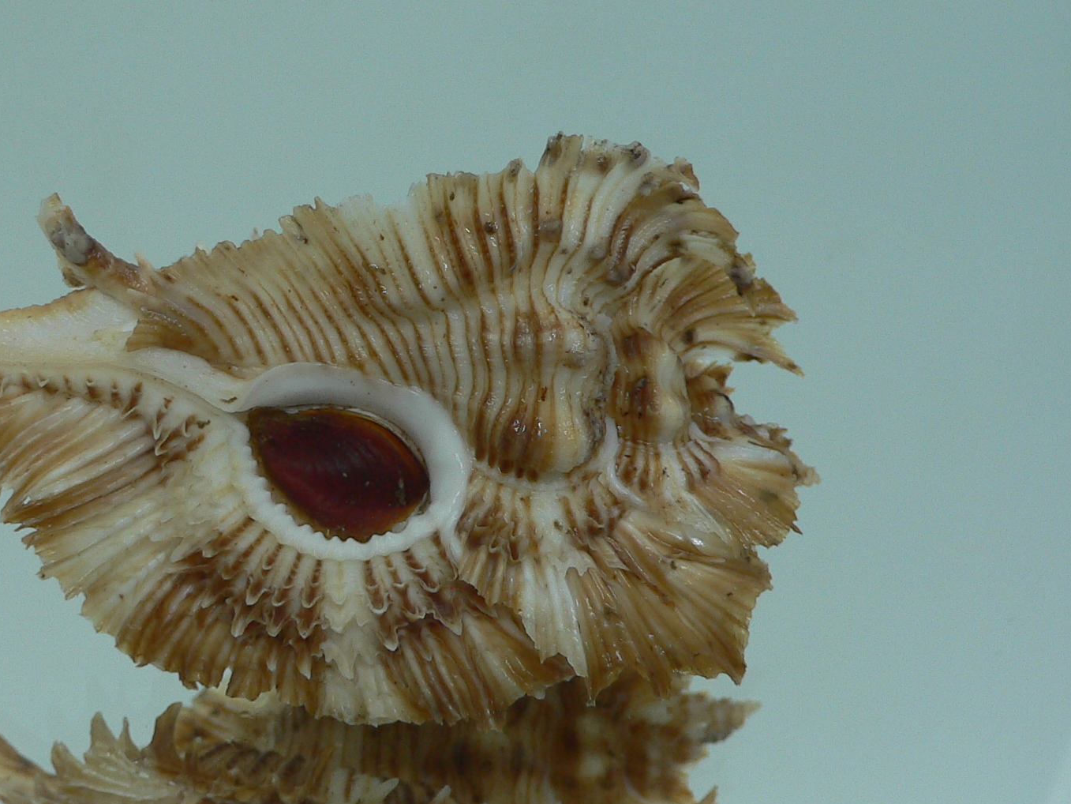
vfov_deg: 28.0
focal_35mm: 52
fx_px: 1609
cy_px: 471
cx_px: 363
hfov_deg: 36.5
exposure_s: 1/60
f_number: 2.8
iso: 80
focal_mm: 4.6
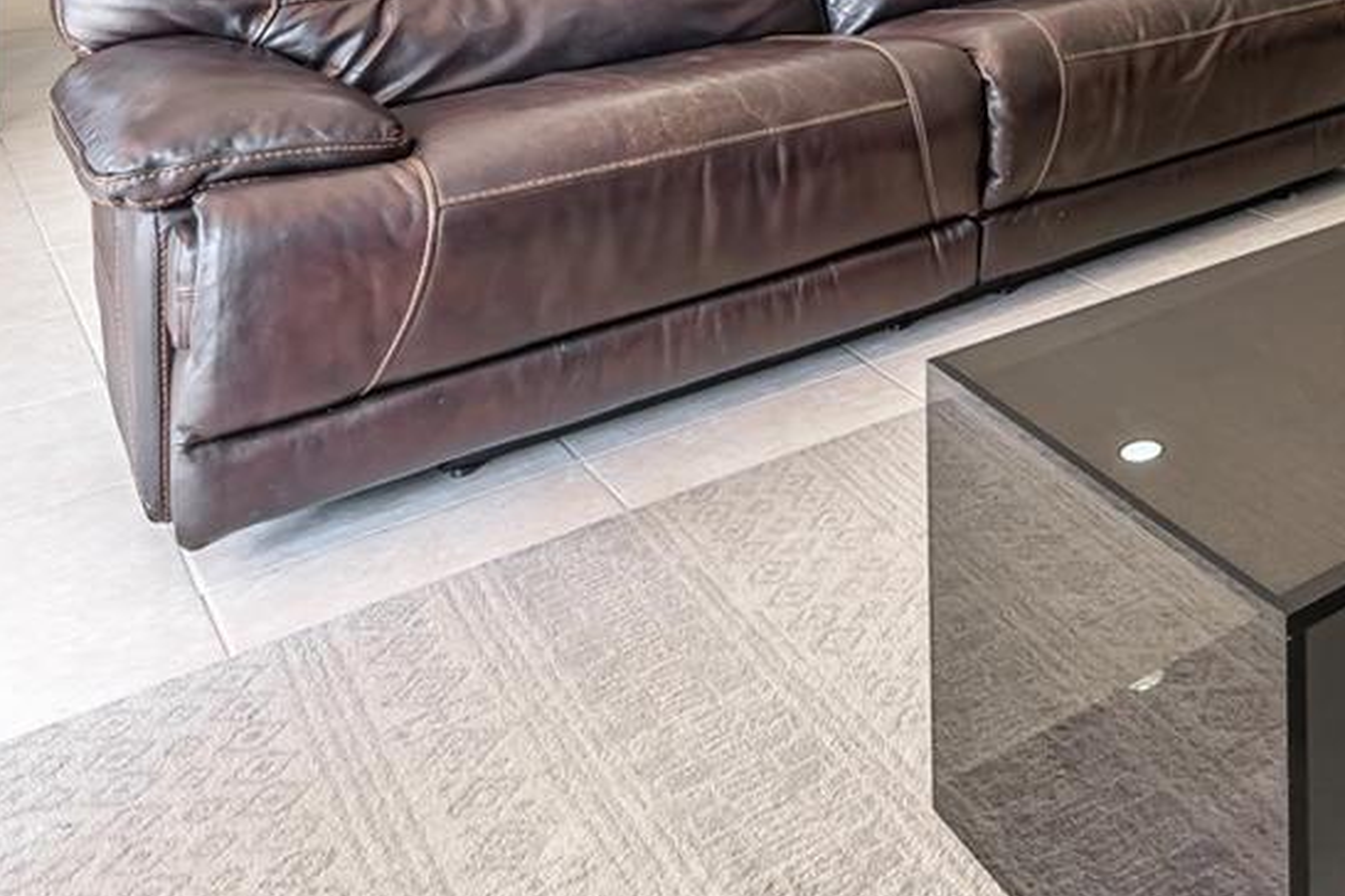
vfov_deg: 26.0
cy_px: -372
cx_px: 1549
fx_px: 1532
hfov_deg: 37.7
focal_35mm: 41
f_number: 8
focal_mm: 14
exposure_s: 1/25
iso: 200
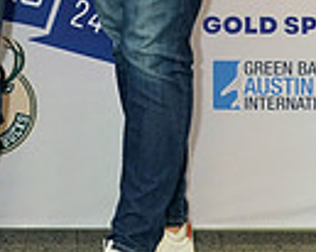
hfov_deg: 9.3
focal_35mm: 207
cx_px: -2
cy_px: -291
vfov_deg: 7.1
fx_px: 1934
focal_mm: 42
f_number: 8
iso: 1600
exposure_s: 1/100
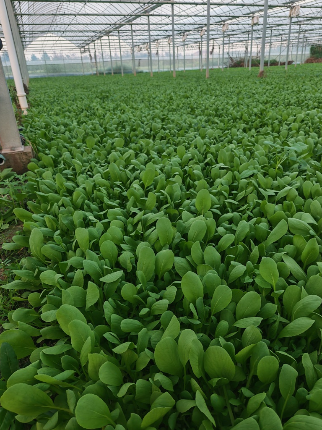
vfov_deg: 69.4
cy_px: 215
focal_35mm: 25
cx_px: 163
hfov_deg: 54.9
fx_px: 310
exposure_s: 1/100
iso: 125
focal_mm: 6.67
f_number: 1.9
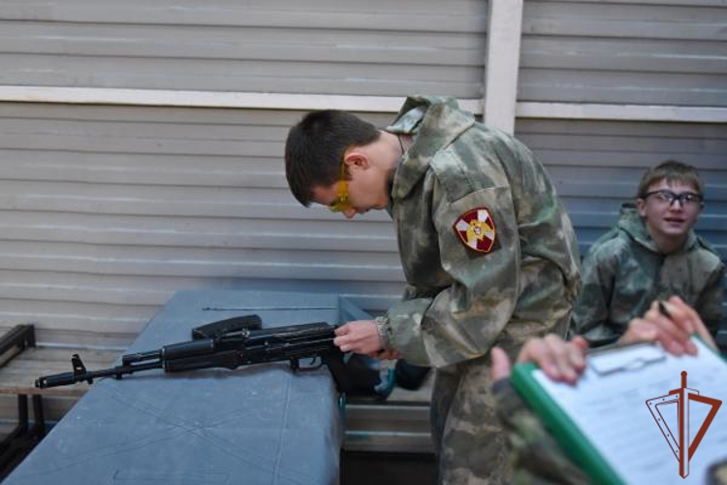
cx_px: 364
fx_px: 586
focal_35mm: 29
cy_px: 242
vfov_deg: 45.0
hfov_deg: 63.7
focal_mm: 29
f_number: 2.8
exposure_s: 1/800
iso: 4000
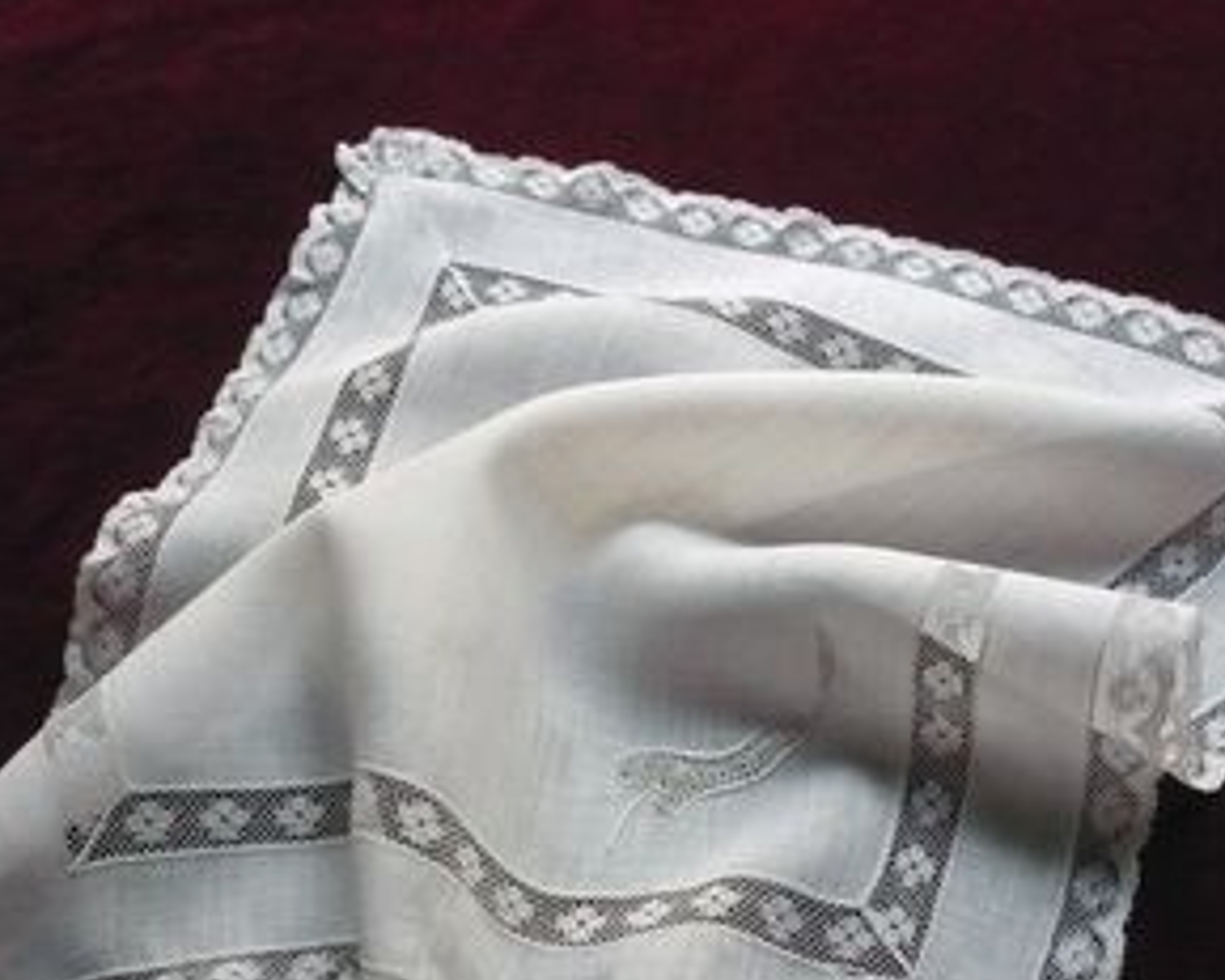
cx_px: 691
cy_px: 696
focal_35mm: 52
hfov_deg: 36.0
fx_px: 1885
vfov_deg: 28.8
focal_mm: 5.8
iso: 400
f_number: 2.8
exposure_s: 1/100
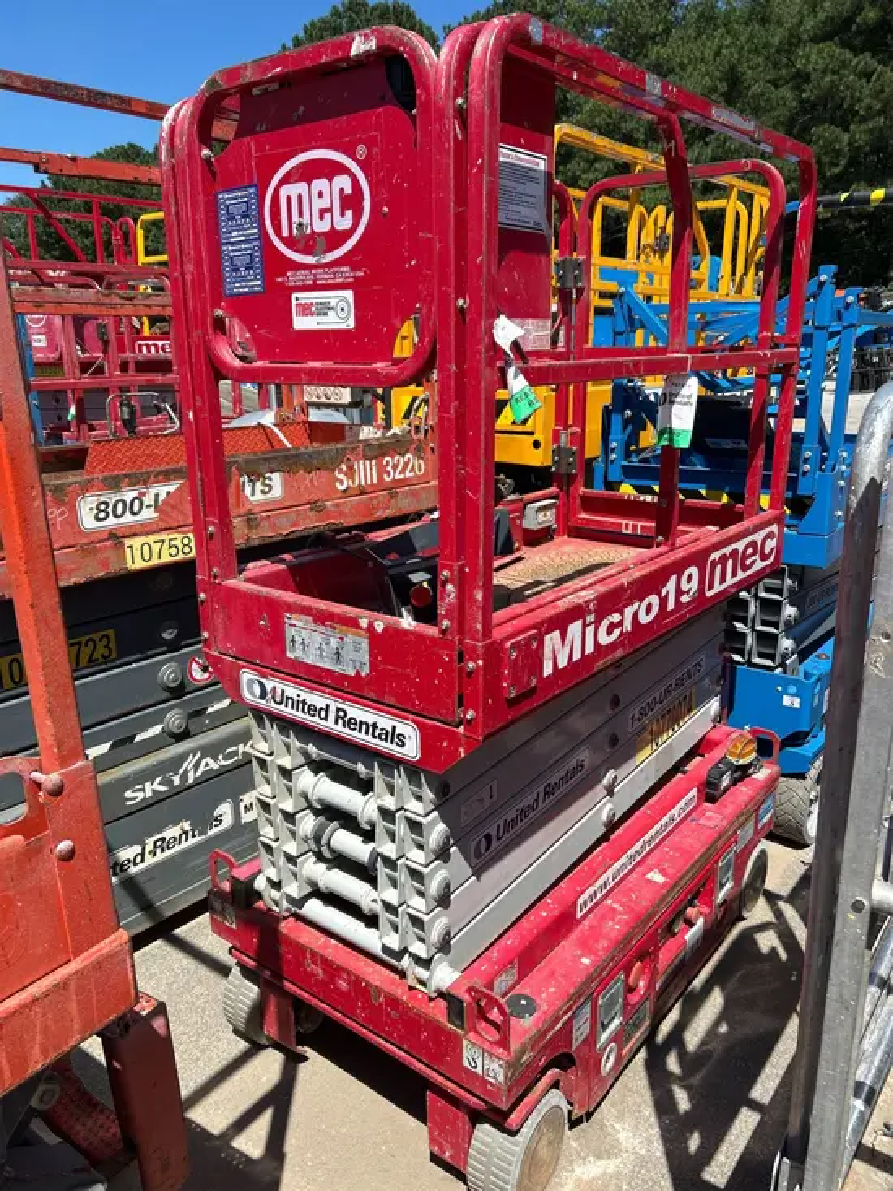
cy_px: 596
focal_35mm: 26
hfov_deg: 53.1
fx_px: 894
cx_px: 446
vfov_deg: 67.3
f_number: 1.5
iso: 50
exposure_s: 1/3257
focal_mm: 5.7
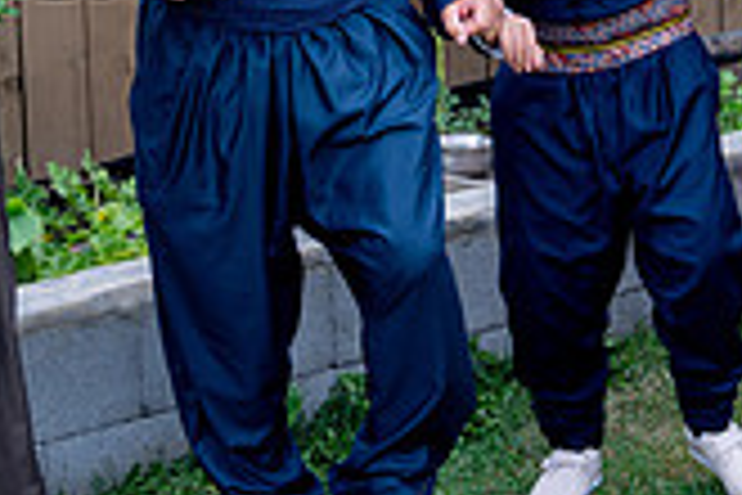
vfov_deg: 9.5
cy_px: -169
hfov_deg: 14.3
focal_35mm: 141
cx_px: 791
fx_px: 2906
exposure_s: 1/250
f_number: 2.8
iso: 100
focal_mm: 40
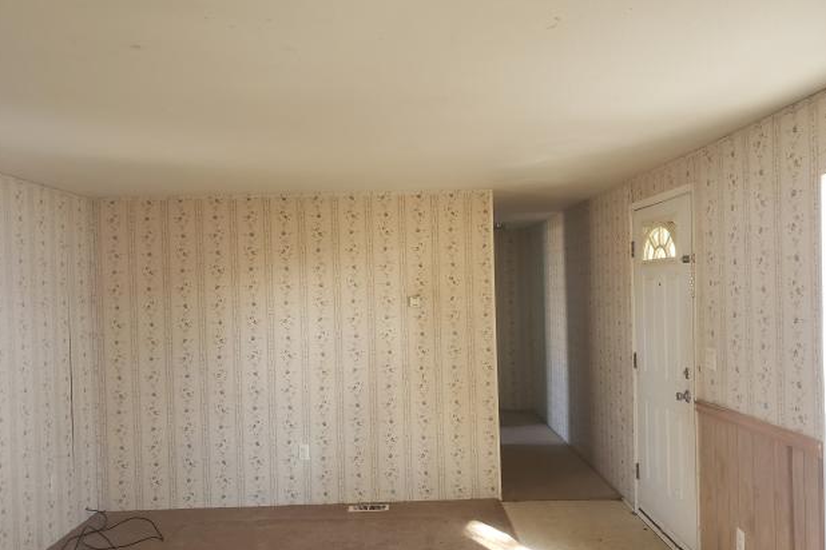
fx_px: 642
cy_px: 296
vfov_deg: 46.4
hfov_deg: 65.5
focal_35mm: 28
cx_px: 418
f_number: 2.4
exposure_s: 1/60
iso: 250
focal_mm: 4.3
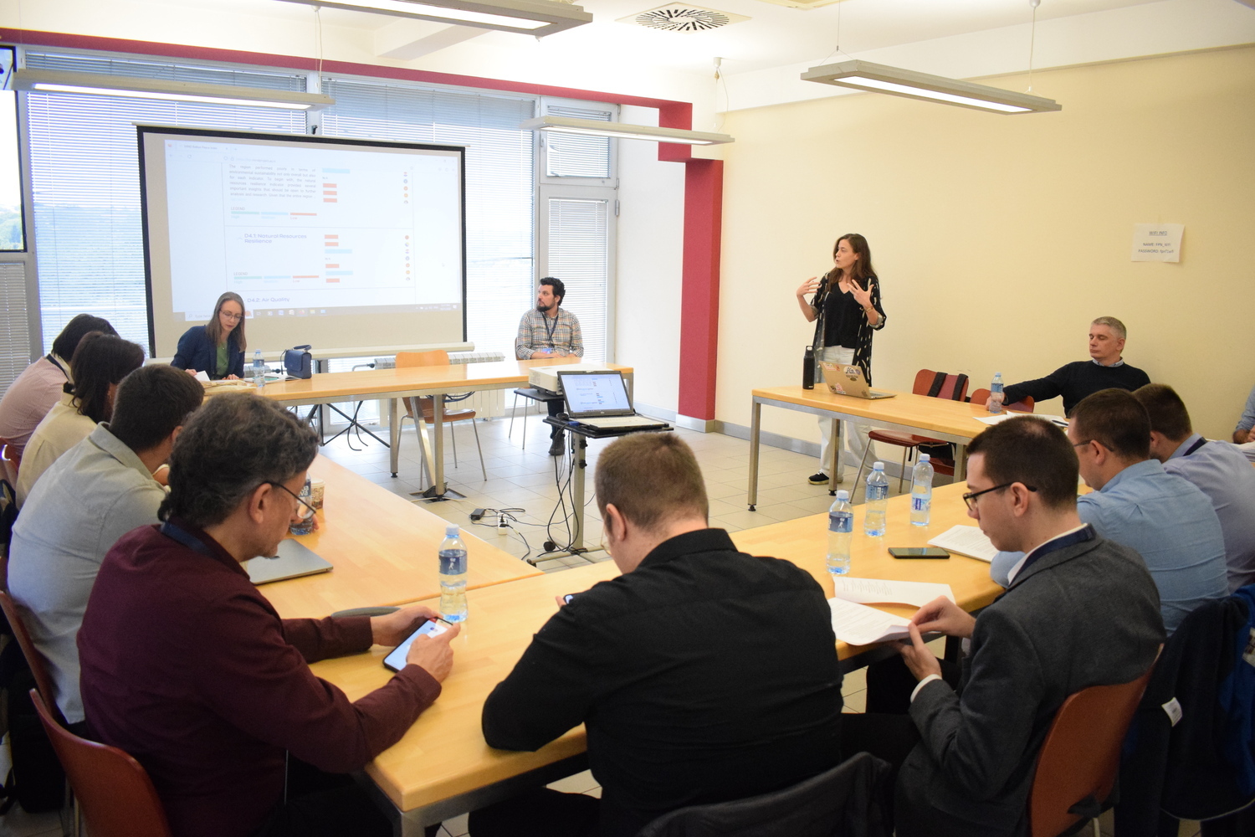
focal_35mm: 27
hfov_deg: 67.4
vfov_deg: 47.9
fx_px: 941
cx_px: 628
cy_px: 418
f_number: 3.5
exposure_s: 1/400
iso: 4000
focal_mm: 18
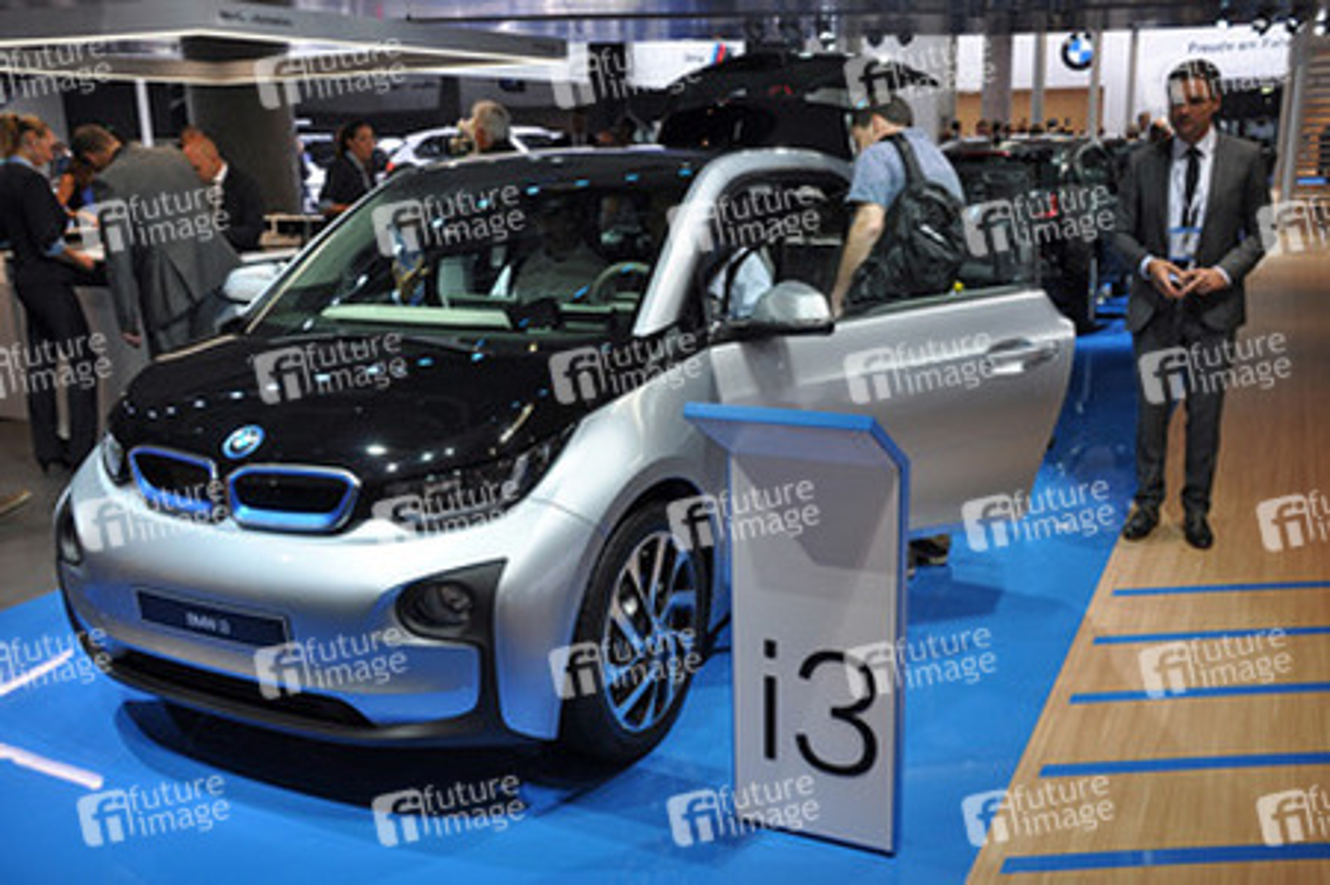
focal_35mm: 33
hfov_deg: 57.3
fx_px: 1218
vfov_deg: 39.9
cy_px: 442
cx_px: 665
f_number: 5.6
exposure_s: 1/100
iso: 500
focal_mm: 22
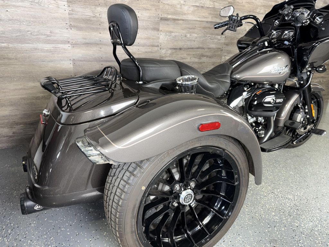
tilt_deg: -17.3
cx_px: 164
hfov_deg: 71.6
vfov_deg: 56.8
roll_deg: -1.5
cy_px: 124
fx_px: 228
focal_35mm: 24
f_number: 1.78
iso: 64
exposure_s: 1/16
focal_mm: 6.76
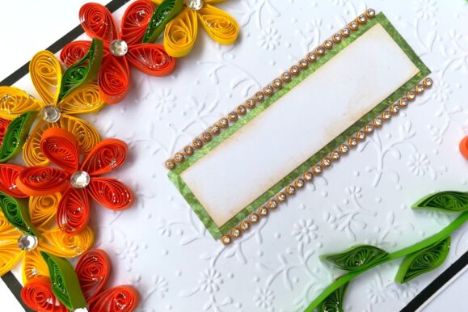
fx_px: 364
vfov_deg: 46.4
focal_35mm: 28
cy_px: 164
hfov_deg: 65.5
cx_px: 230
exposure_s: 1/50
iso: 64
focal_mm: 3.83
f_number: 2.2
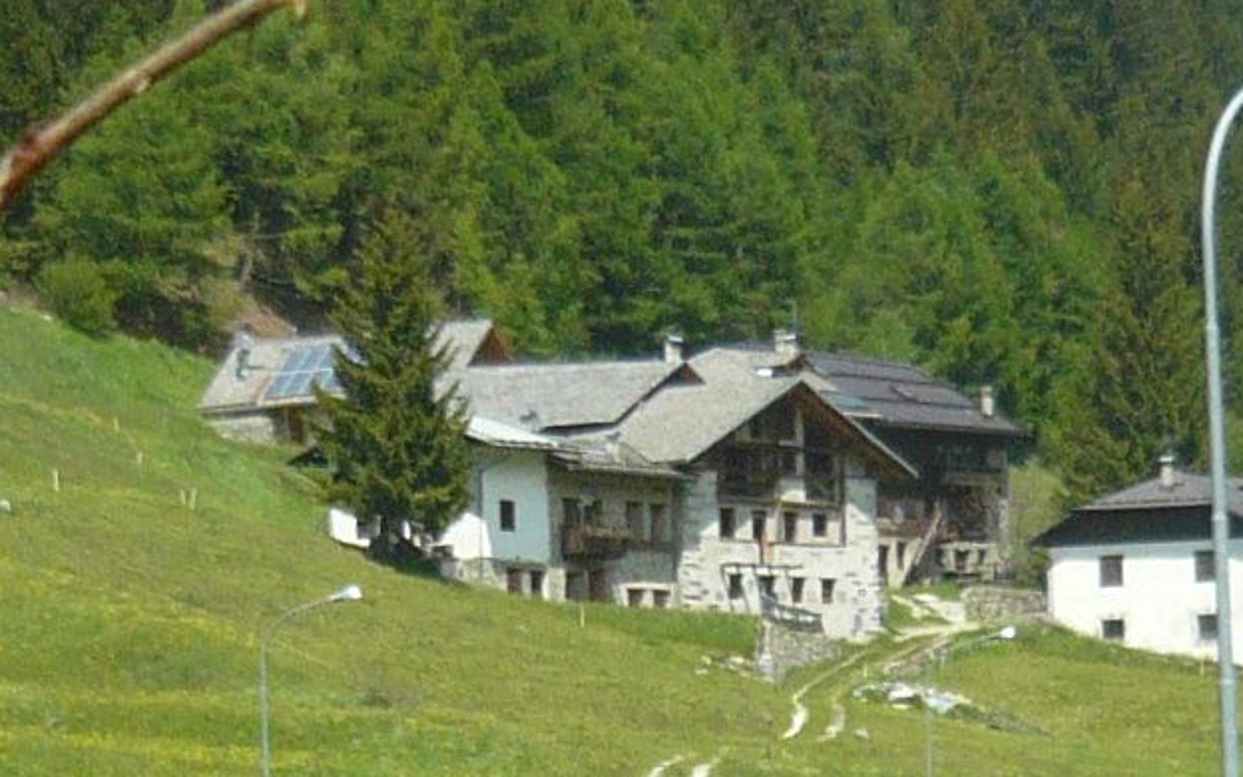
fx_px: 6199
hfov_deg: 11.4
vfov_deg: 7.2
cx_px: 454
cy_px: 522
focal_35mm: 183
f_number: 8
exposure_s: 1/160
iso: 100
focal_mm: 5.5
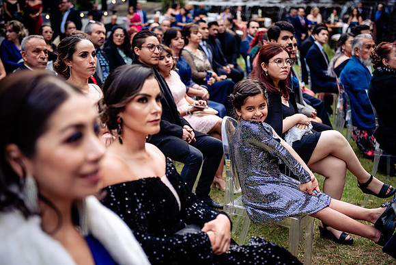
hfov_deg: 35.6
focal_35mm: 56
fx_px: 616
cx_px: 198
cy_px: 132
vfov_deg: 24.2
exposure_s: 1/160
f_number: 2.8
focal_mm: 56
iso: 320
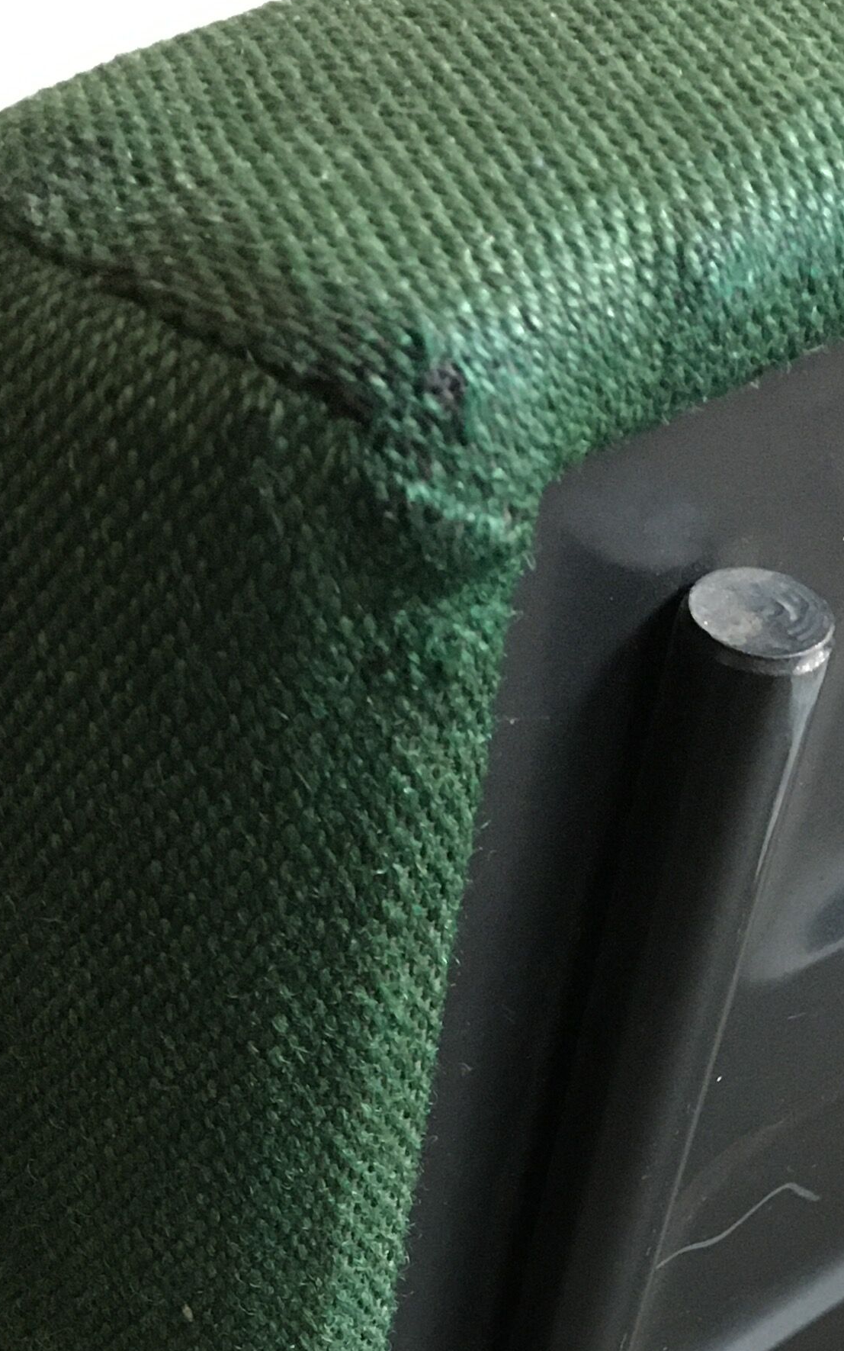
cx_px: 367
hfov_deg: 18.6
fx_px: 2576
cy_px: 1493
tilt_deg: -40.4
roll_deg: +6.3
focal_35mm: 70
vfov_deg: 26.9
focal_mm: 4.15
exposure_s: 1/17
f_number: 2.2
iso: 200
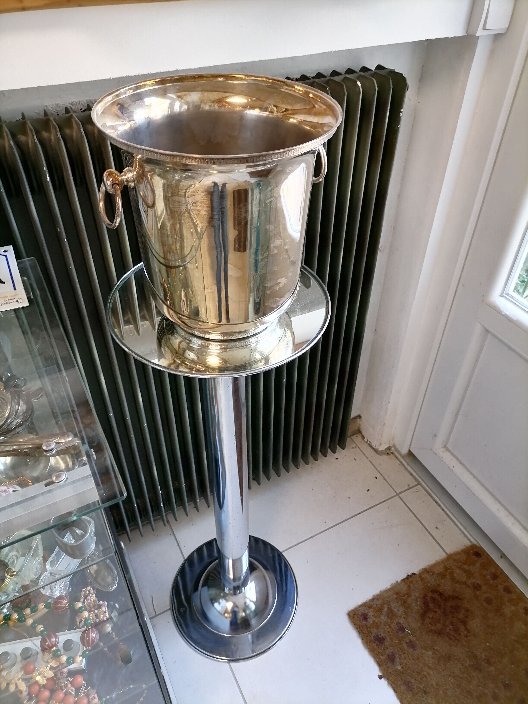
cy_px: 352
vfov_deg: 67.3
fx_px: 529
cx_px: 264
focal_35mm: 26
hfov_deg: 53.1
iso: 80
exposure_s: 1/33.3
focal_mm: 5.4
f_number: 1.8
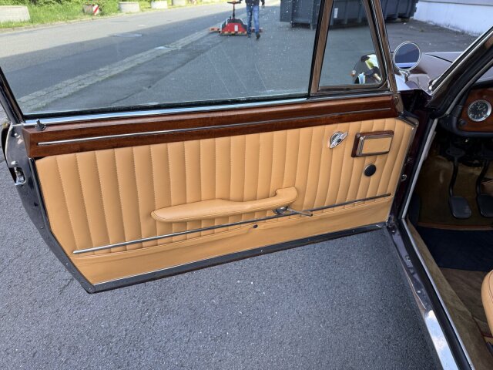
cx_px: 246
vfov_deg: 56.8
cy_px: 185
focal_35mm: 24
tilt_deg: -27.9
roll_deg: -0.9
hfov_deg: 71.6
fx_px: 342
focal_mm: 6.76
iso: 80
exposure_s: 1/297
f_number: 1.78
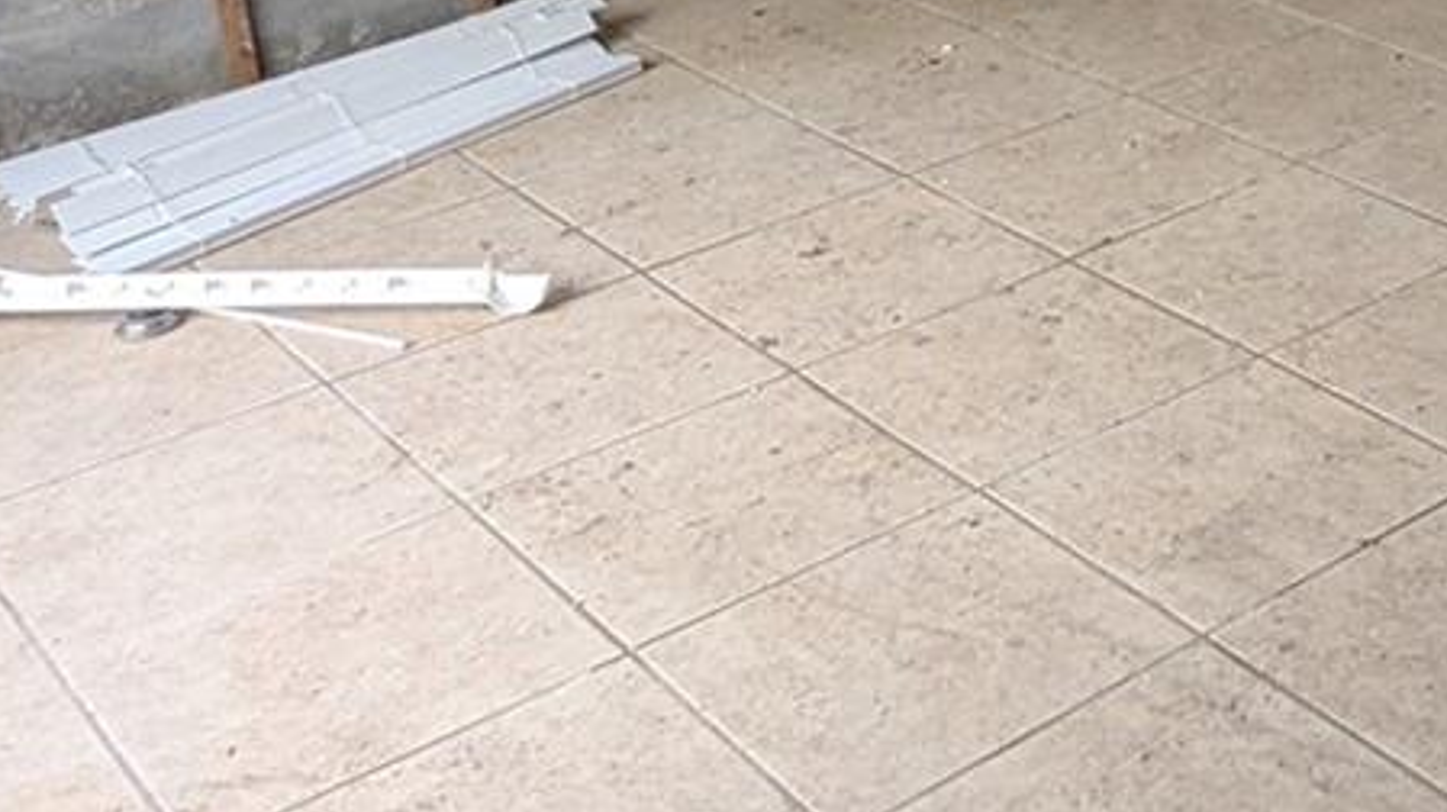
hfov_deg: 30.9
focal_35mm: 62
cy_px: -367
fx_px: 2378
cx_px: 1505
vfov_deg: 17.6
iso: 200
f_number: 2.2
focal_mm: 2.35
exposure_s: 1/118
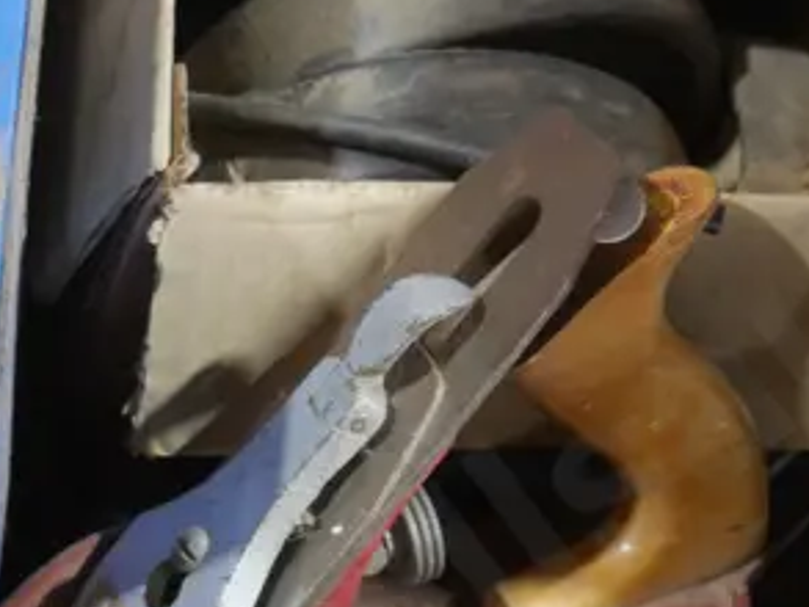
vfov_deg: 10.6
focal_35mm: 140
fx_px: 3273
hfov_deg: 13.8
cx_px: 848
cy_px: 310
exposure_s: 1/60
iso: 1000
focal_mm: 20
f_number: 4.4
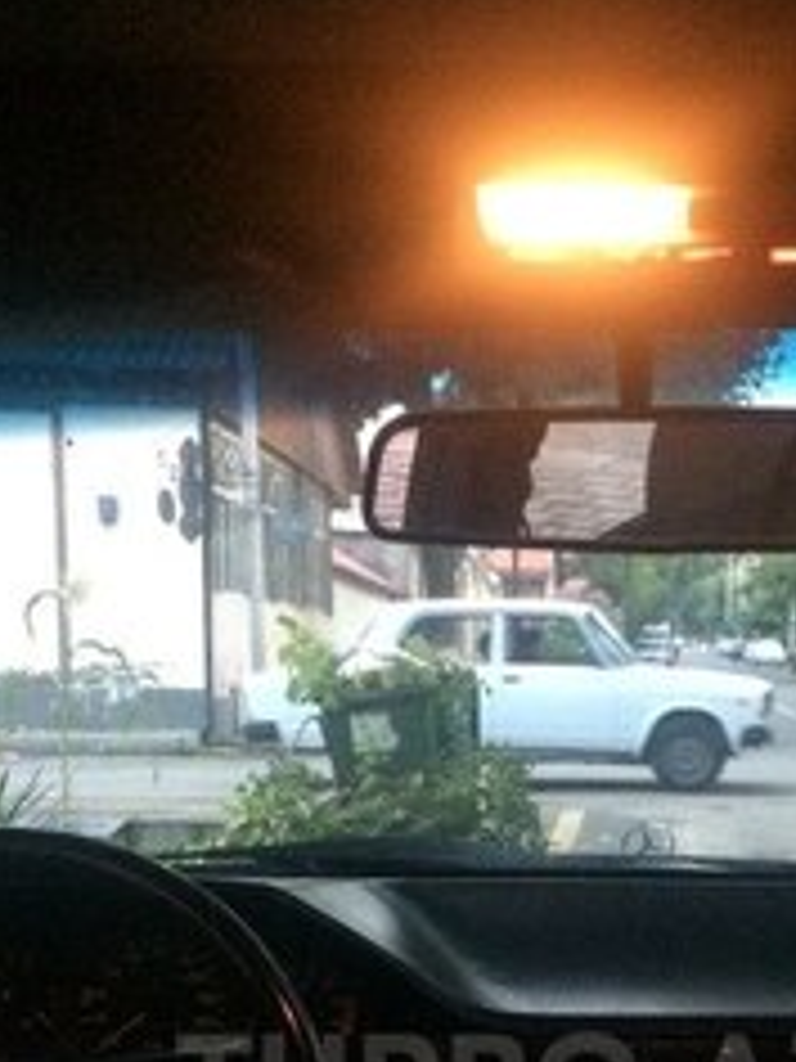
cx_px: 522
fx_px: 1870
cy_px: 1084
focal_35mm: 61
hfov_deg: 23.9
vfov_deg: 29.4
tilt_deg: -15.7
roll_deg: -0.7
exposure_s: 1/17
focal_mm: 4.15
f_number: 2.2
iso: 400
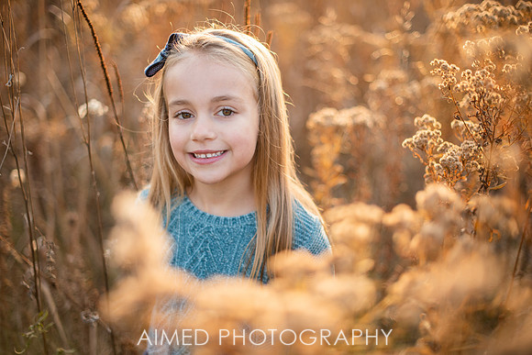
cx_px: 266
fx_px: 739
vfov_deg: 27.0
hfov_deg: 39.6
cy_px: 178
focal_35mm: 50
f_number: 1.8
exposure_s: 1/800
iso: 100
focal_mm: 50
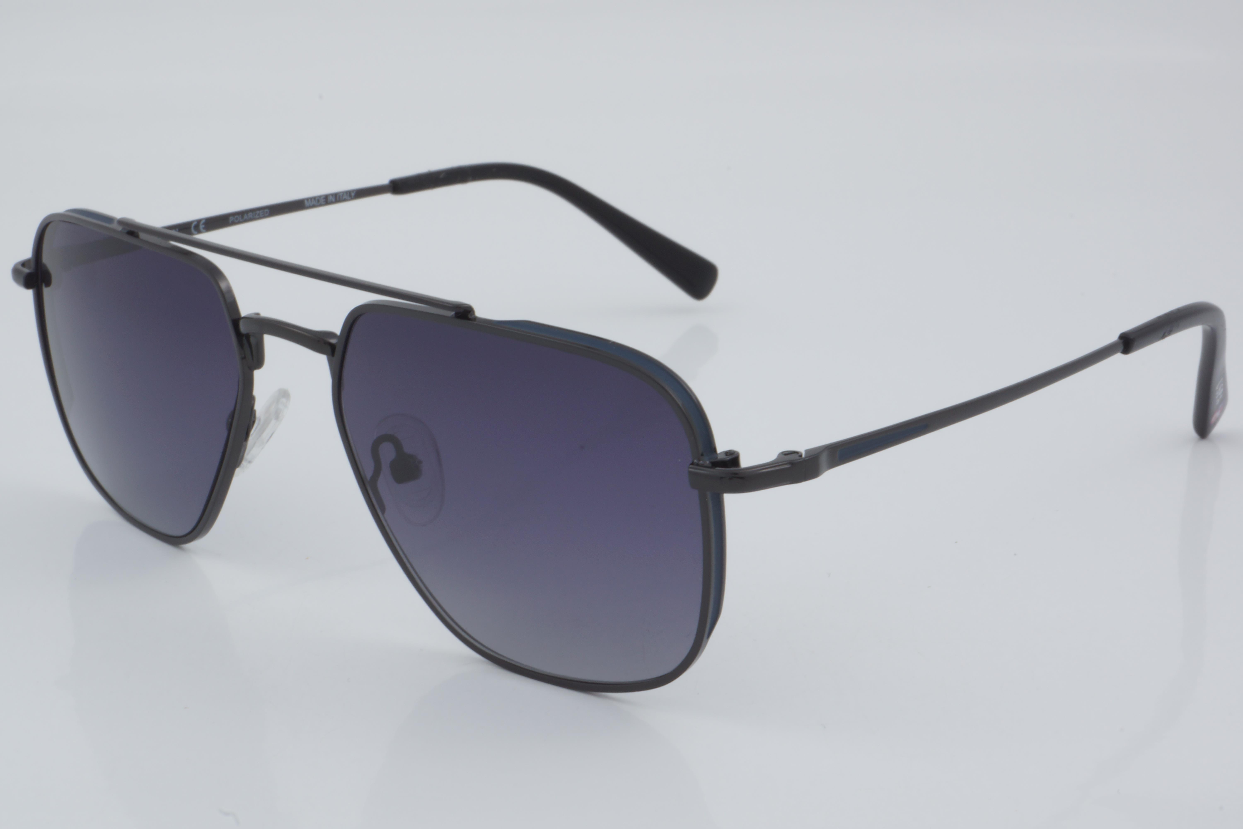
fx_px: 2589
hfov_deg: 27.0
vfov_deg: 18.2
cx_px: 622
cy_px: 414
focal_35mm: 75
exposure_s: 1/3
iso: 100
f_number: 32
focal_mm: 50
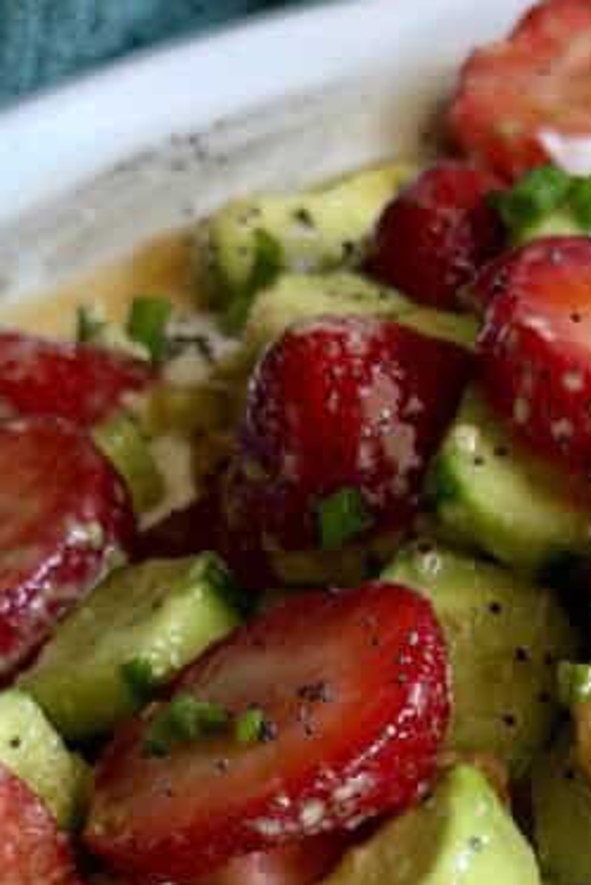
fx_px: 3198
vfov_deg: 15.4
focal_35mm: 130
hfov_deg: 10.5
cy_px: 943
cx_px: 541
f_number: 1.8
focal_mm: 6.8
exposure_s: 1/121
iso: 100
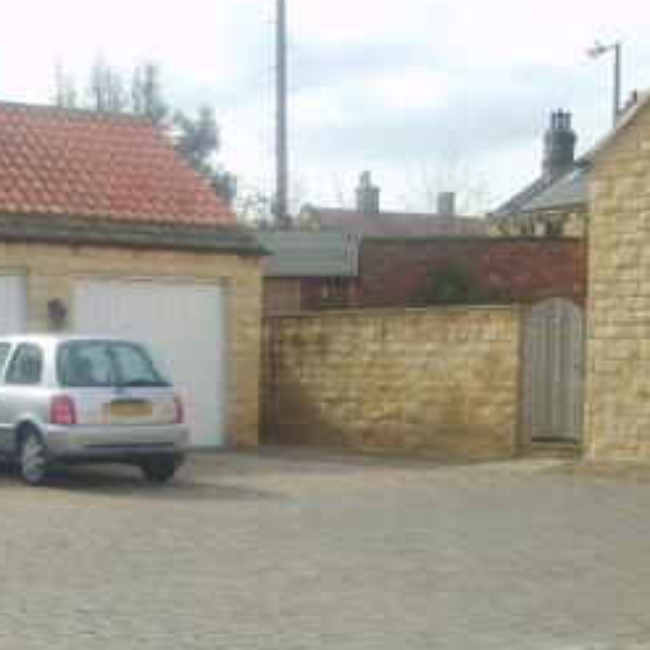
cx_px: 120
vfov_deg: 23.4
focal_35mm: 73
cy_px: 493
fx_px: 1551
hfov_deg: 23.3
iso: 50
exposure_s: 1/90
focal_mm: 5.8
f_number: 7.1
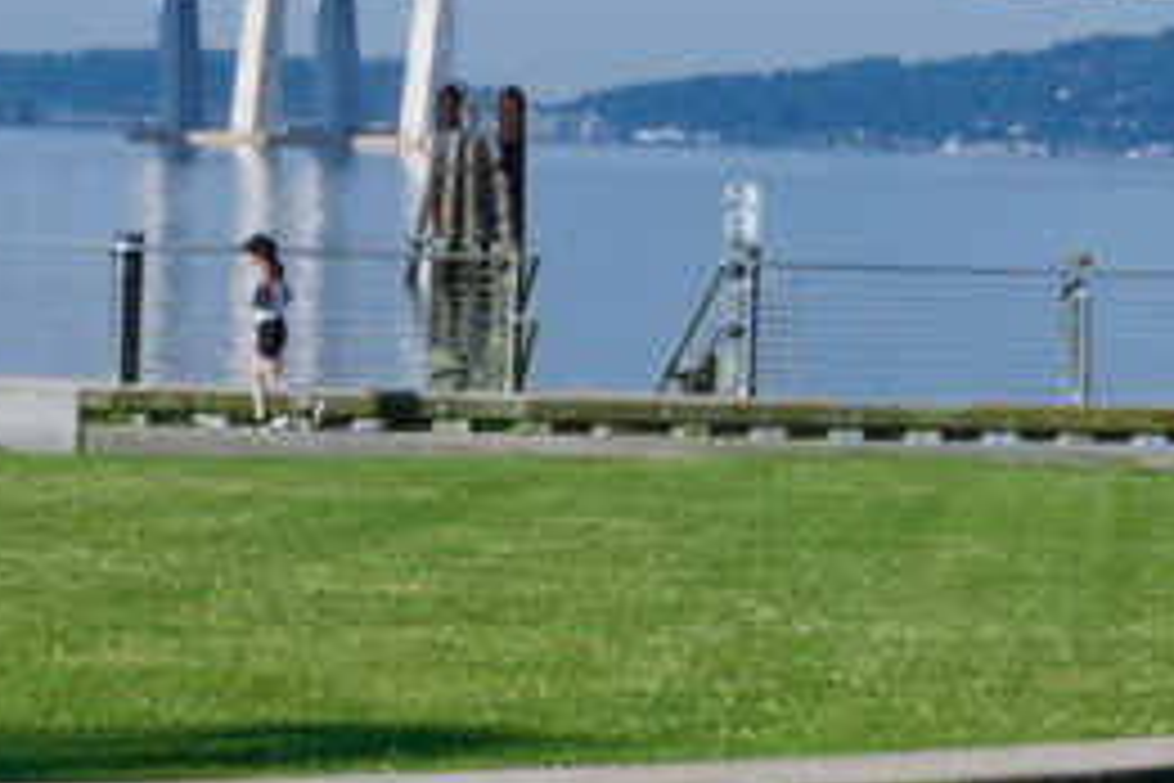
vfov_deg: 7.0
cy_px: -176
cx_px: 720
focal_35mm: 196
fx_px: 6391
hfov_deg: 10.5
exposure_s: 1/640
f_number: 9
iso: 200
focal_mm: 50
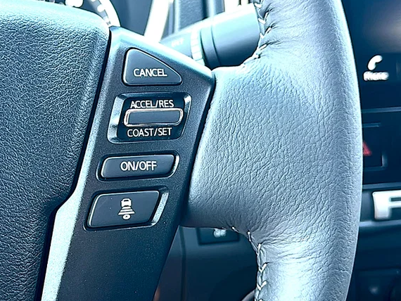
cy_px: 141
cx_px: 170
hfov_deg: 35.5
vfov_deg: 27.0
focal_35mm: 54
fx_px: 626
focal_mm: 6.86
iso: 64
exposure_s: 1/69
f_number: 1.78
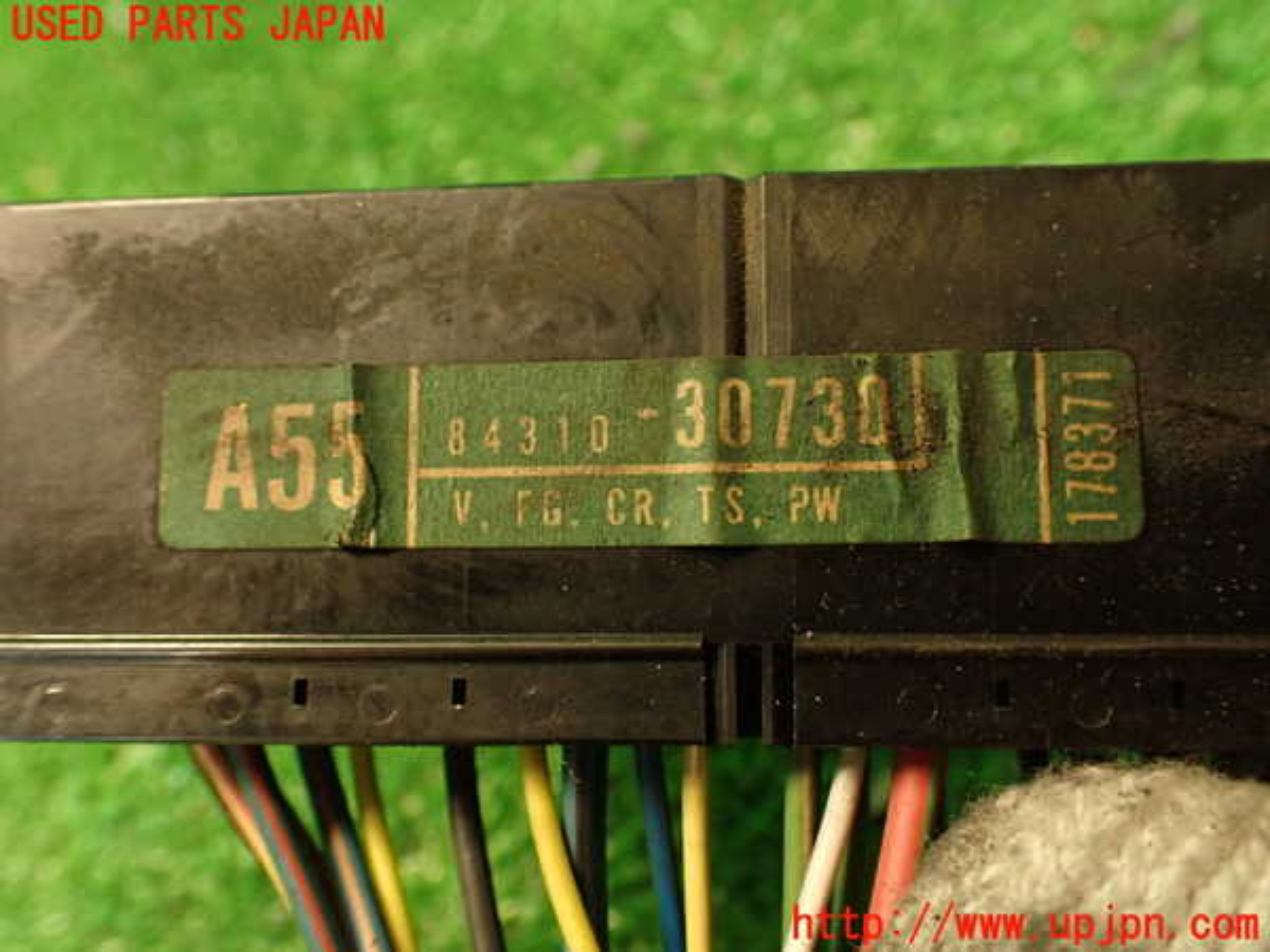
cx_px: 635
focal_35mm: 32
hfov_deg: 56.8
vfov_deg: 44.2
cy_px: 476
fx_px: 1174
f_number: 2.4
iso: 640
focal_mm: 5.79
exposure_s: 1/30
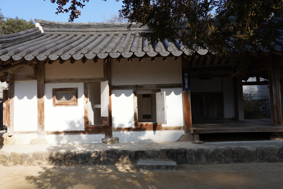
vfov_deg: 46.4
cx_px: 142
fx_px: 220
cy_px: 94
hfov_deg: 65.5
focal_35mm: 28
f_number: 10
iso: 100
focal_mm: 28
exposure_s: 1/100
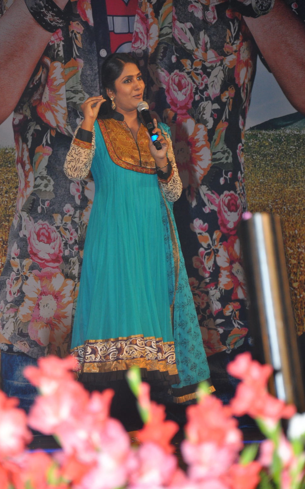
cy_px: 240
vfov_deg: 12.7
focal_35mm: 165
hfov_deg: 8.0
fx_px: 2189
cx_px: 152
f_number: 5.6
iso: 640
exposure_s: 1/160
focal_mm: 105
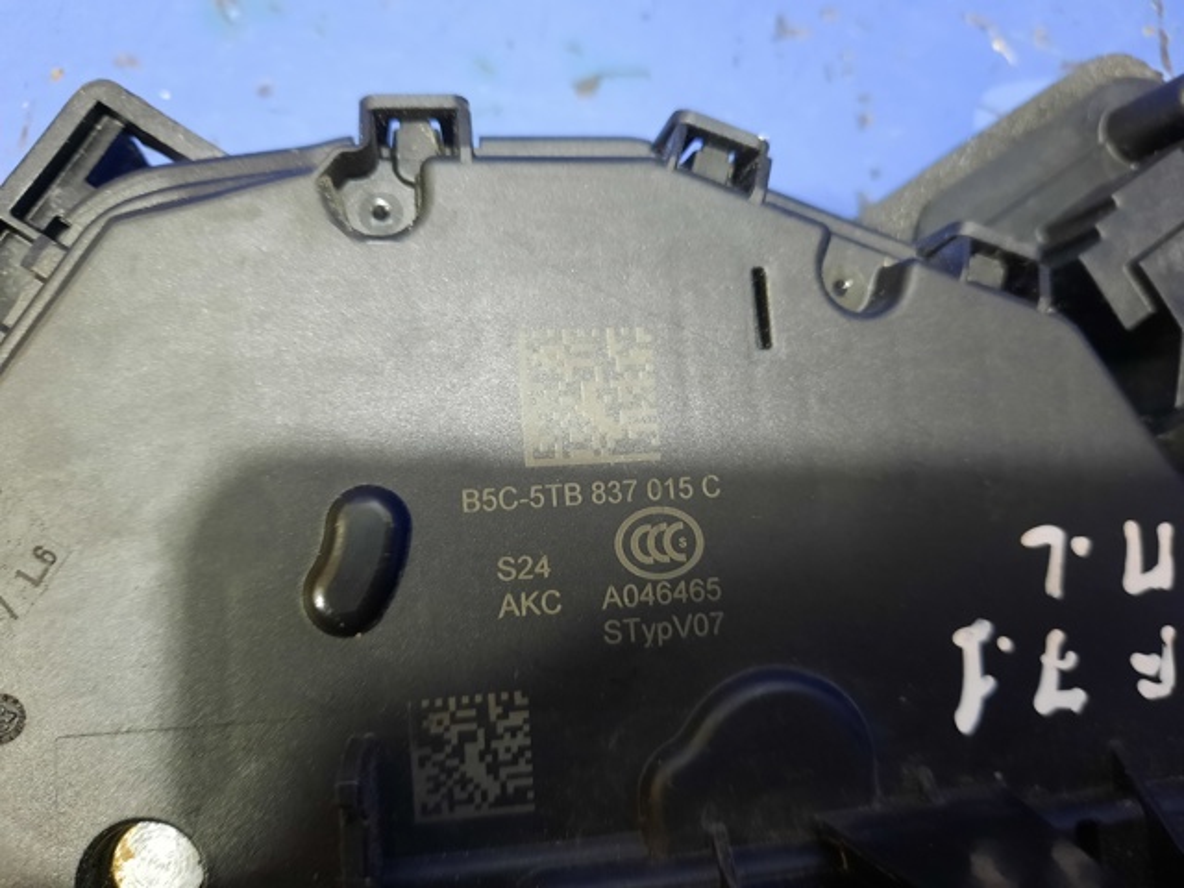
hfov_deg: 69.4
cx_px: 592
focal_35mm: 25
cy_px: 444
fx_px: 855
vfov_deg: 54.9
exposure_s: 1/25
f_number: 2
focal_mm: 4.6
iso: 500
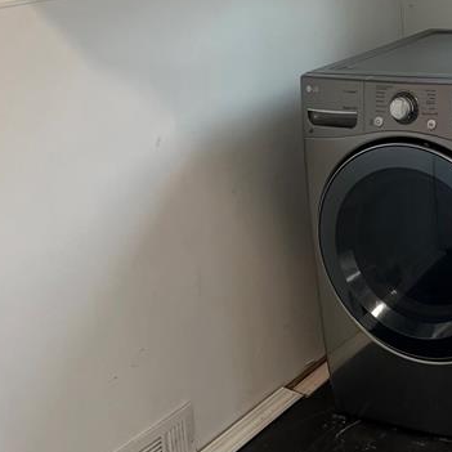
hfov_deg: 23.3
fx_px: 990
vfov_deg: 25.0
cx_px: 561
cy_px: 49
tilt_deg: -8.0
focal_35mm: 67
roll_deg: +3.8
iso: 80
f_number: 1.6
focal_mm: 5.1
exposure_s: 1/120
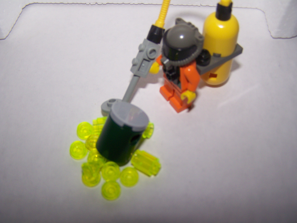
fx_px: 326
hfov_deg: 49.0
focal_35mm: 38
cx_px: 148
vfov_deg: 37.7
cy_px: 112
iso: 80
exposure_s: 1/60
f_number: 2.8
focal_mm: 6.3
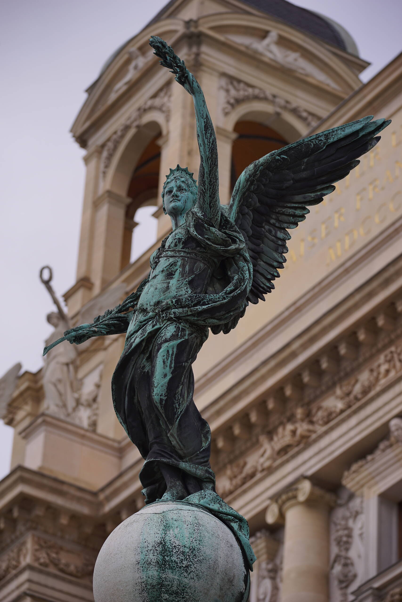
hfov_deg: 9.6
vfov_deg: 14.3
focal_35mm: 143
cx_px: 201
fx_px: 2395
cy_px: 301
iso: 100
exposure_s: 1/250
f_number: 7.1
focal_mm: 143
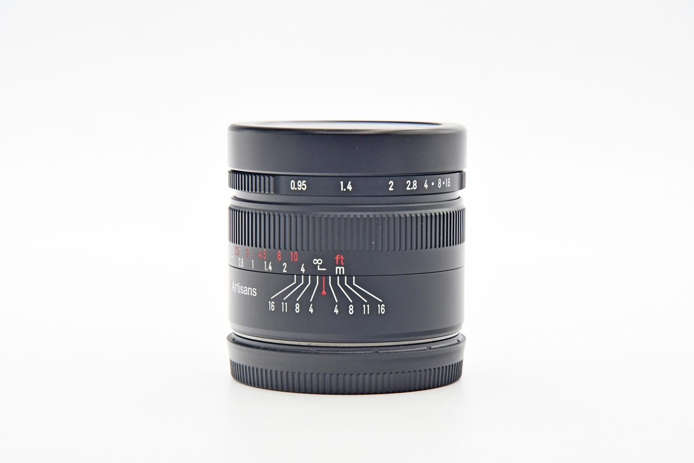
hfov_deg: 17.1
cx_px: 347
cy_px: 232
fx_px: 2313
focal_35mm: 120
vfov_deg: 11.4
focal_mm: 80
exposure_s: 1/125
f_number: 8
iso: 1250
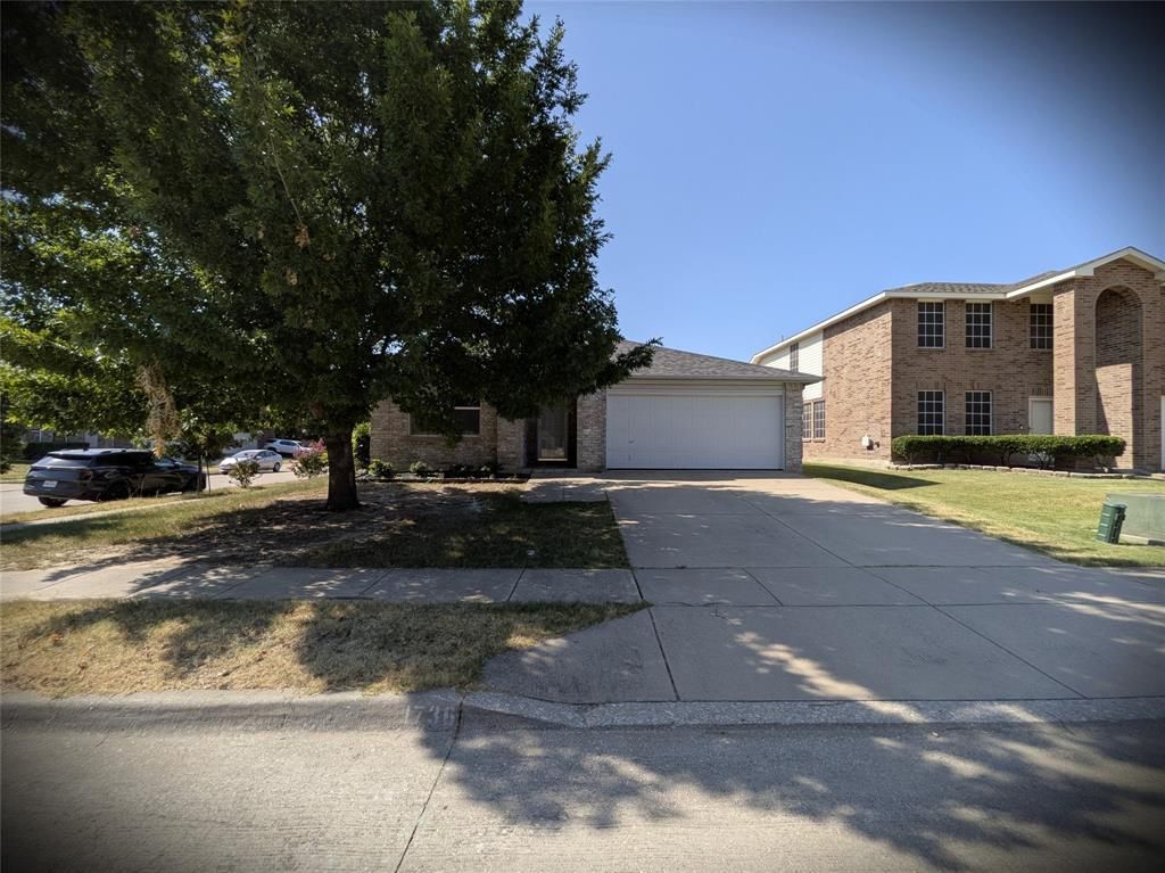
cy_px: 436
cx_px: 582
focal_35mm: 14
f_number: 2.2
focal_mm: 1.85
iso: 45
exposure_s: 1/1577
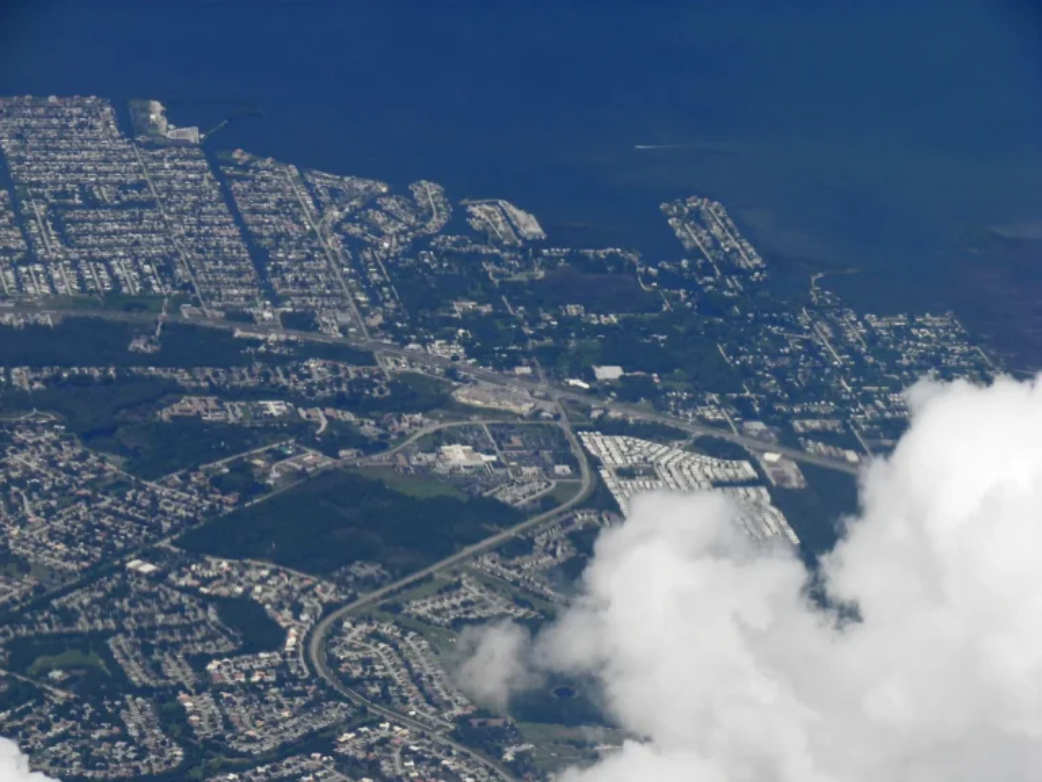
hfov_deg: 11.4
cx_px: 521
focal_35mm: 174
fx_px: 5238
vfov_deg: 8.5
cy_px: 391
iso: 64
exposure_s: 1/500
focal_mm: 28.8
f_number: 5
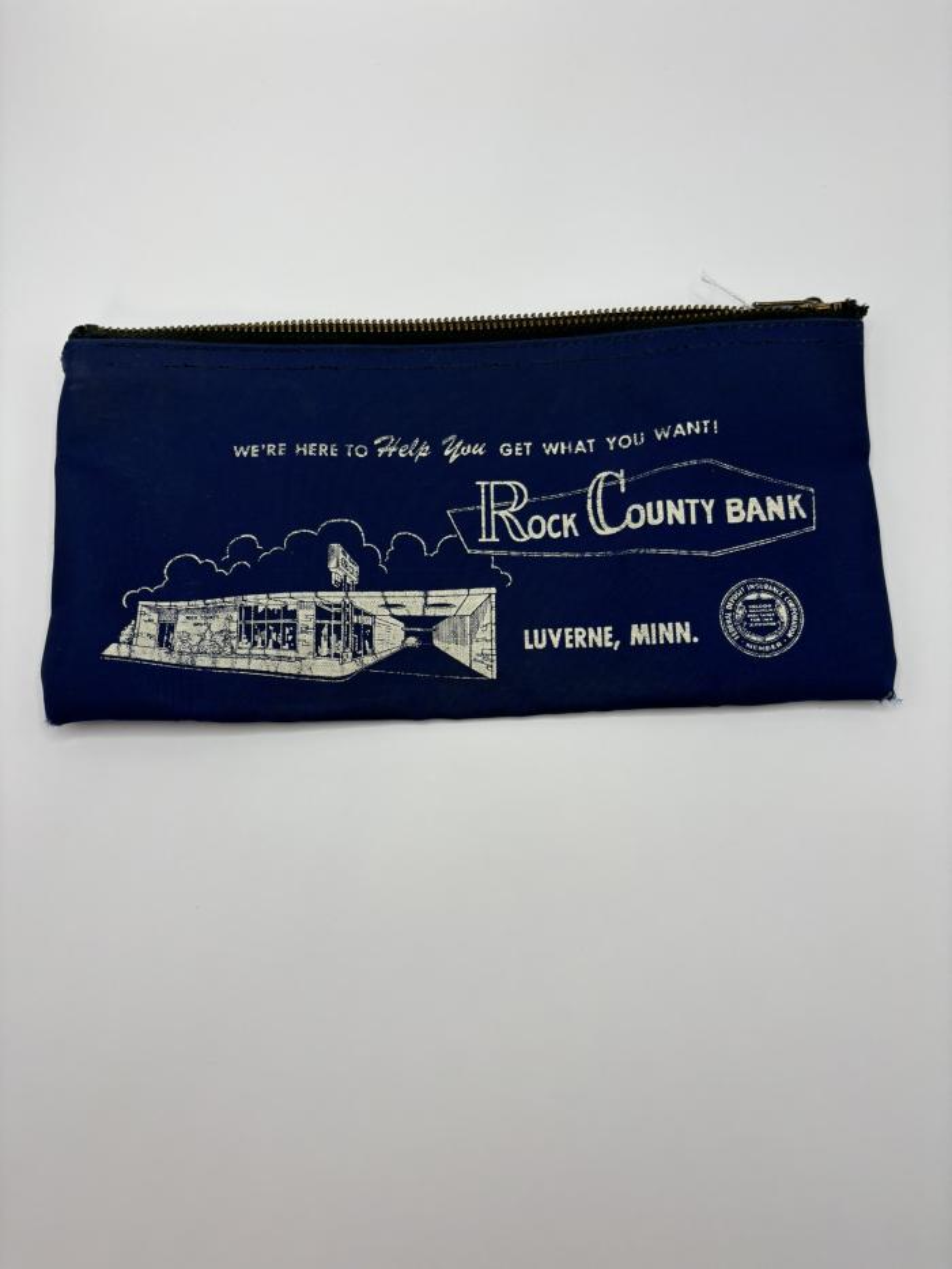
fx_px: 953
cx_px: 476
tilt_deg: -77.5
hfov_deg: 53.1
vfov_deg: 67.3
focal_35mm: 26
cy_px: 634
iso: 80
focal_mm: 5.96
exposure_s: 1/120
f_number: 1.6
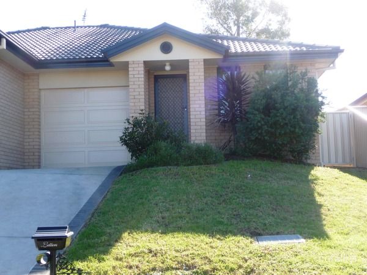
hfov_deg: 34.9
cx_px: 184
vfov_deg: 26.6
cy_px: 138
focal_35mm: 55
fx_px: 583
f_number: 4.3
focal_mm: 9.3
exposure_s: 1/160
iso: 100
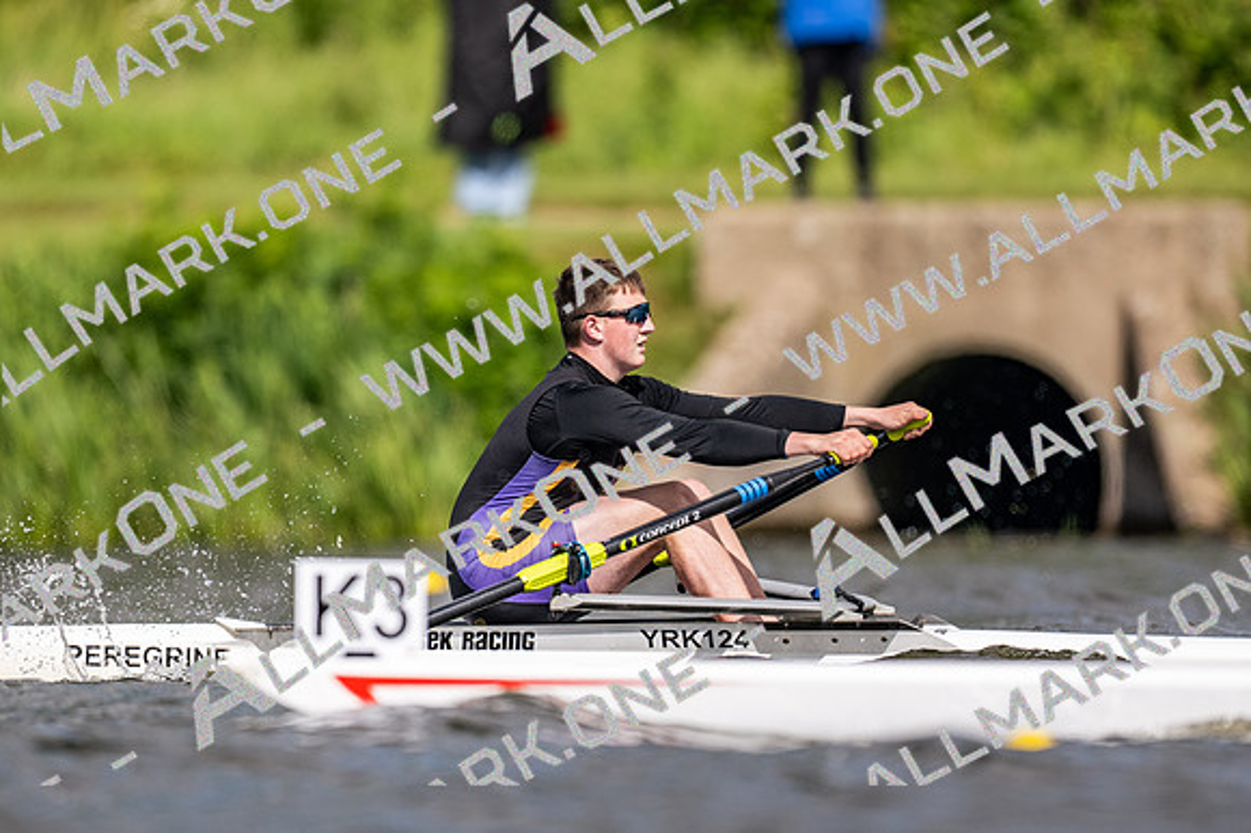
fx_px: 31256
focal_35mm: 900
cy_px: 416
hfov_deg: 2.3
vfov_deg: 1.5
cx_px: 626
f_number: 4
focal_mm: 600
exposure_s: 1/2500
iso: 200
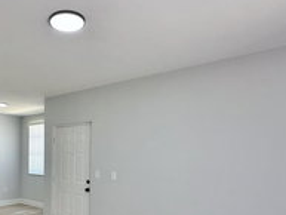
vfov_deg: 44.0
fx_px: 256
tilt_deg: -0.8
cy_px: 162
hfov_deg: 56.1
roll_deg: -1.1
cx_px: 79
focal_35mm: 31
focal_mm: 2.22
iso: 80
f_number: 2.2
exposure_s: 1/99
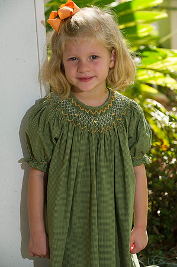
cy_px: 134
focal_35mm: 140
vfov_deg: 14.7
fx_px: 1035
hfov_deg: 9.8
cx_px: 88
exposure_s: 1/160
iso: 320
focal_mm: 140
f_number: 5.6
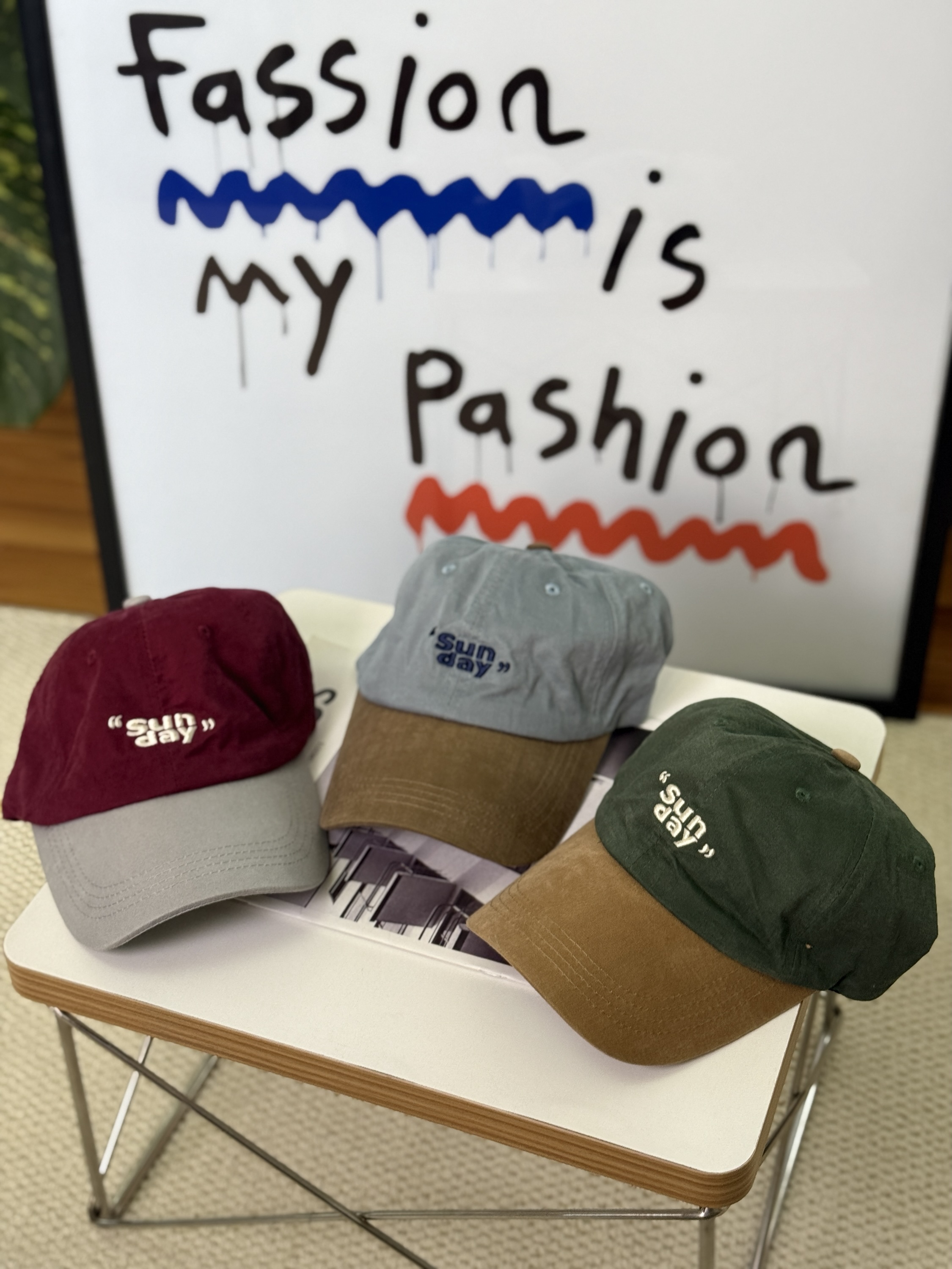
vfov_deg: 39.7
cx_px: 476
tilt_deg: -37.9
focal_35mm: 48
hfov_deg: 30.3
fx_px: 1760
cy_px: 634
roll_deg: +1.4
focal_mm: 6.76
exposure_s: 1/49
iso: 250
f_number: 1.78
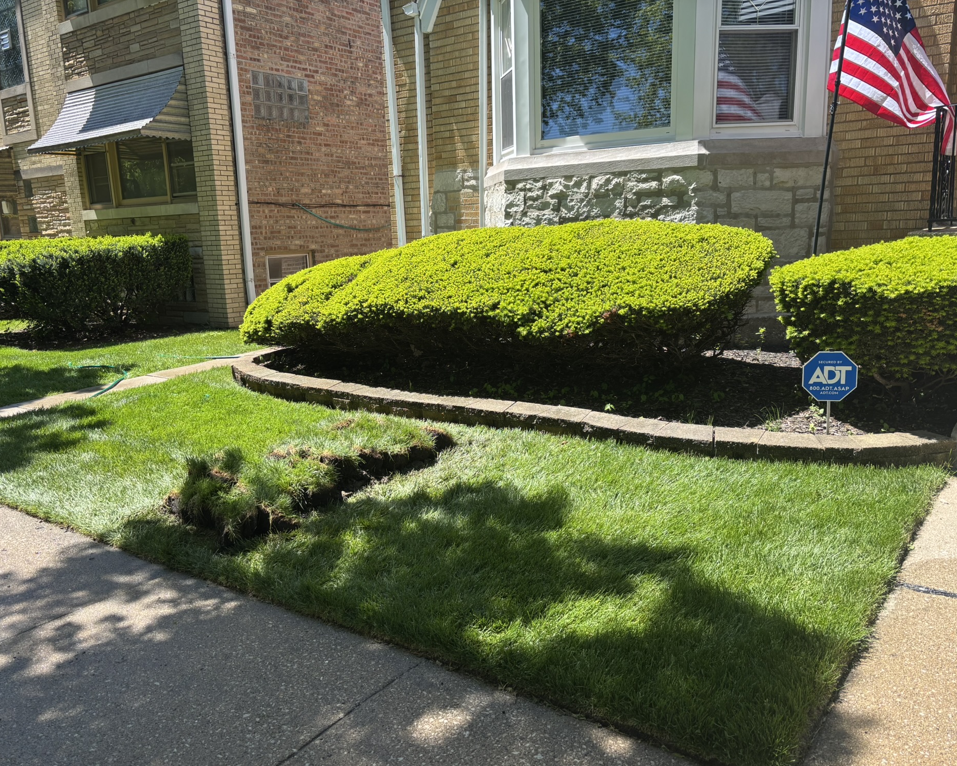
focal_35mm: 28
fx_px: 793
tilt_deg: -13.1
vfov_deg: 51.5
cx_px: 469
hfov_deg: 62.2
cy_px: 395
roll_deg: +1.4
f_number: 1.6
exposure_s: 1/1080
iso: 50
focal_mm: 5.96
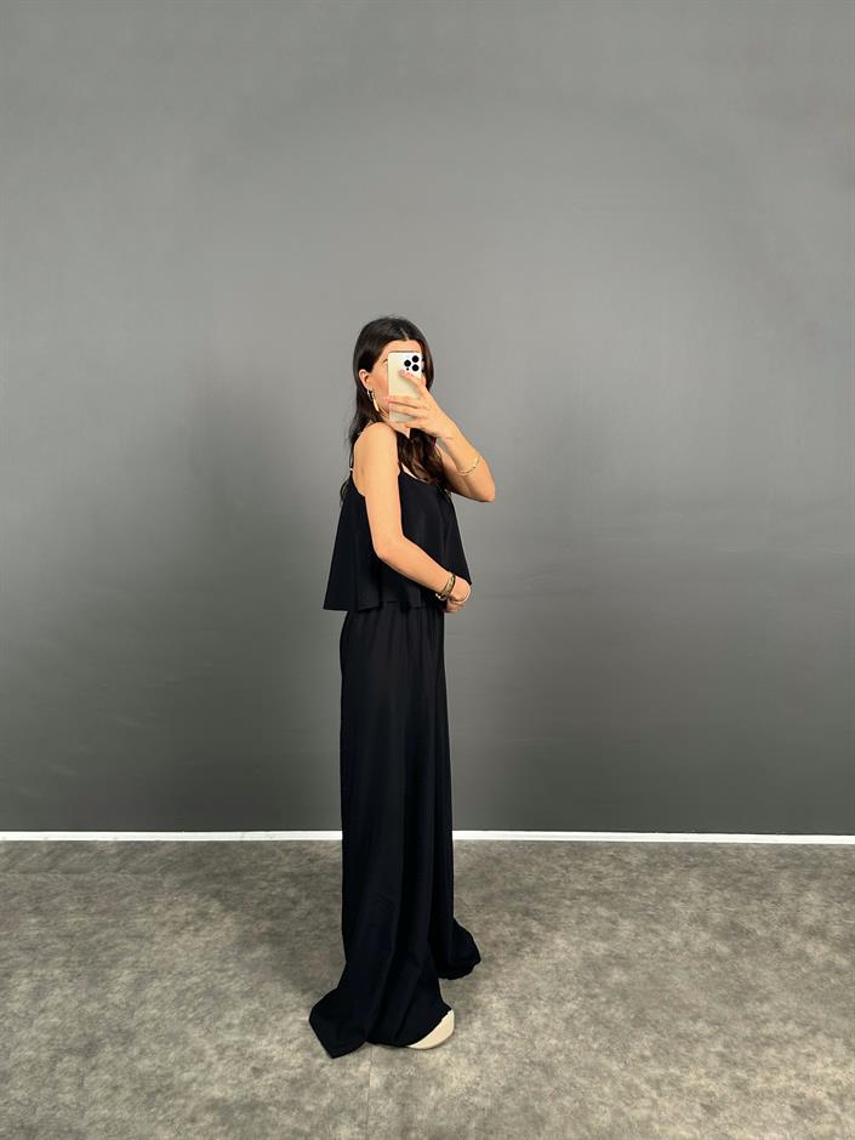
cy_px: 570
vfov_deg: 71.6
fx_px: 790
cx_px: 428
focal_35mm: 24
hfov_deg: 56.8
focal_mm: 6.86
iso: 125
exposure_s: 1/121
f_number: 1.78
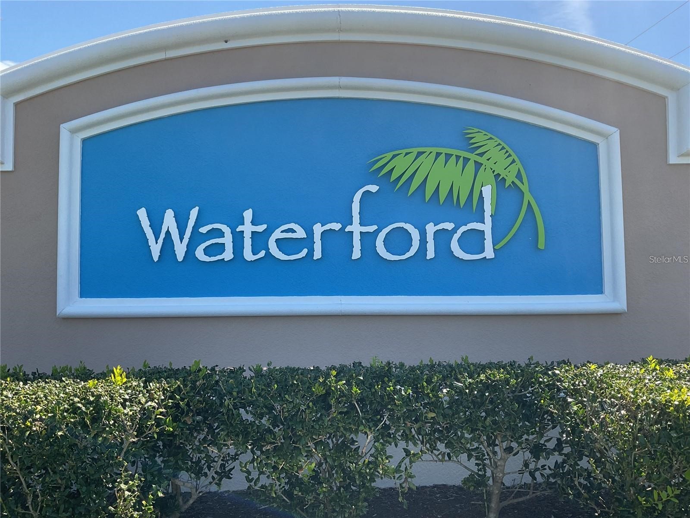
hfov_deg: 61.7
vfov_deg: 48.2
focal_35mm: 29
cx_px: 345
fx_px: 578
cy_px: 259
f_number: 1.8
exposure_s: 1/709
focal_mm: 3
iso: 16
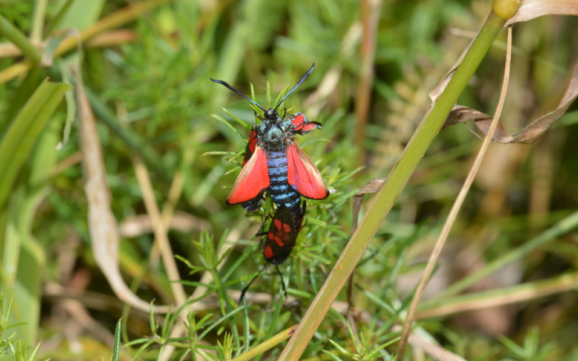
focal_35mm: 162
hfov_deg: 13.0
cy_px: 189
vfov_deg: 8.1
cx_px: 291
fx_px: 2544
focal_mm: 105
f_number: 18
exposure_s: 1/60
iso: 100
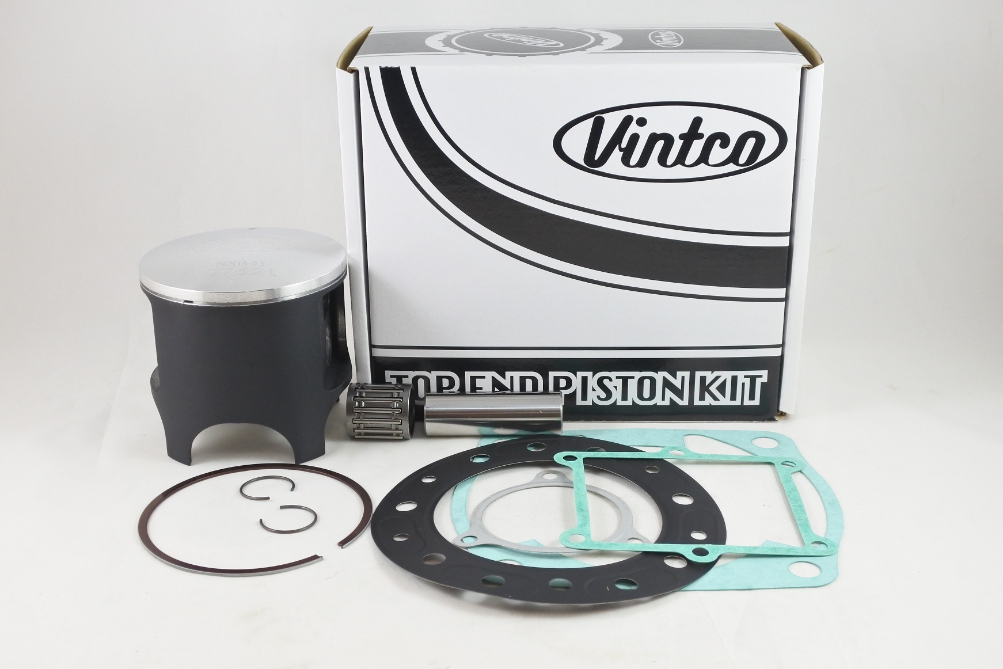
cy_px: 334
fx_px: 1087
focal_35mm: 39
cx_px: 502
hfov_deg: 49.5
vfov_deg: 34.2
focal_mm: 14.7
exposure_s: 1/125
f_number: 4.2
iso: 560
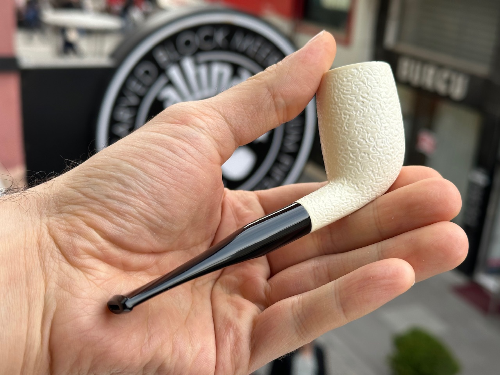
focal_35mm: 48
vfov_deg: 30.3
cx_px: 250
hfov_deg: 39.7
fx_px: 693
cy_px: 188
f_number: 1.78
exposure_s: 1/527
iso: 64
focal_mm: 6.86
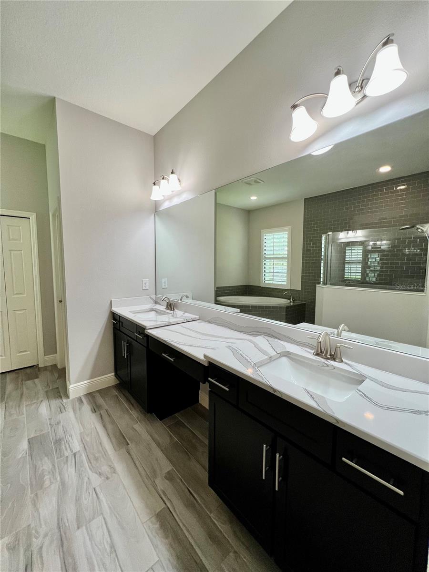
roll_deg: +0.3
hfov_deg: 89.9
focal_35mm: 13
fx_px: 215
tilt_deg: -5.3
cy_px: 286
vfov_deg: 106.2
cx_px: 214
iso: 100
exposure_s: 1/120
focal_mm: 1.57
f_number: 1.8
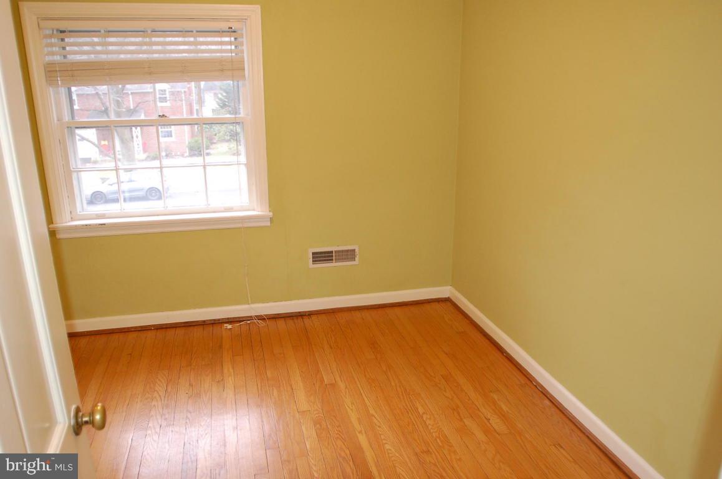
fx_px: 511
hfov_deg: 70.5
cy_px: 240
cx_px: 361
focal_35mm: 26
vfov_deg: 50.2
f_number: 2.8
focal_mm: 17
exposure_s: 1/80
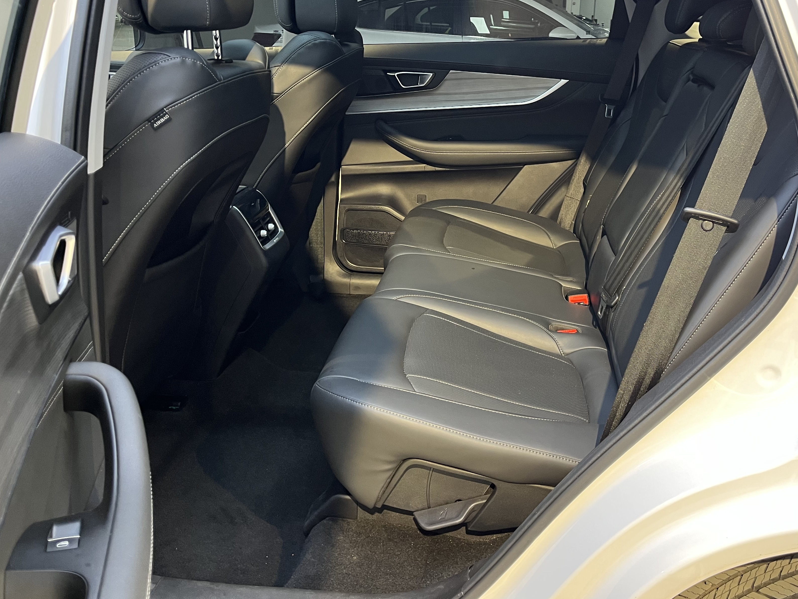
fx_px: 761
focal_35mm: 33
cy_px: 221
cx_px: 446
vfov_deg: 42.6
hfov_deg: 55.2
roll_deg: -0.6
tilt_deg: -16.2
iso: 160
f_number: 1.6
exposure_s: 1/50
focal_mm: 5.1
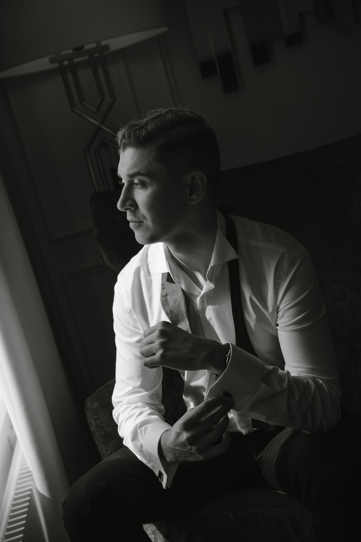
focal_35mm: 55
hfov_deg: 24.6
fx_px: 827
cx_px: 180
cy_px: 271
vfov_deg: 36.2
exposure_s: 1/160
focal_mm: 55
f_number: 5
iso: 80
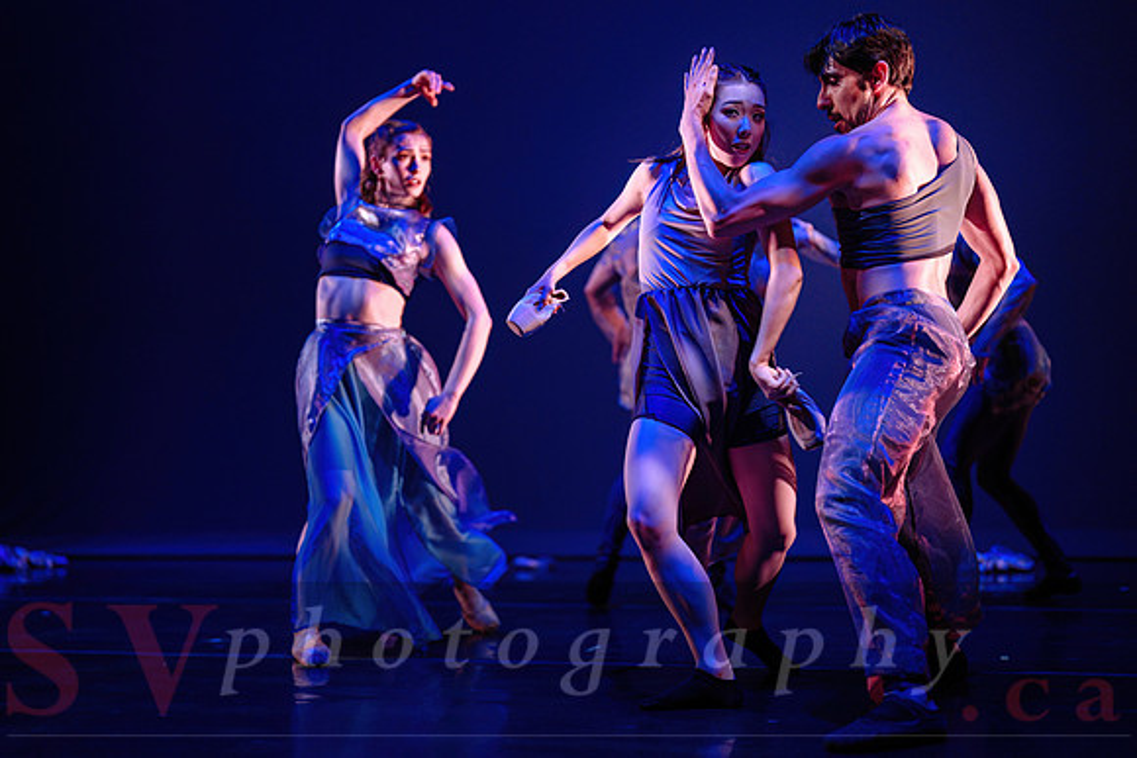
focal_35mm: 51
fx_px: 1619
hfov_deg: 38.7
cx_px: 560
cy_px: 379
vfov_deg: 26.4
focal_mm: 50
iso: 1000
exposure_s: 1/400
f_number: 1.2
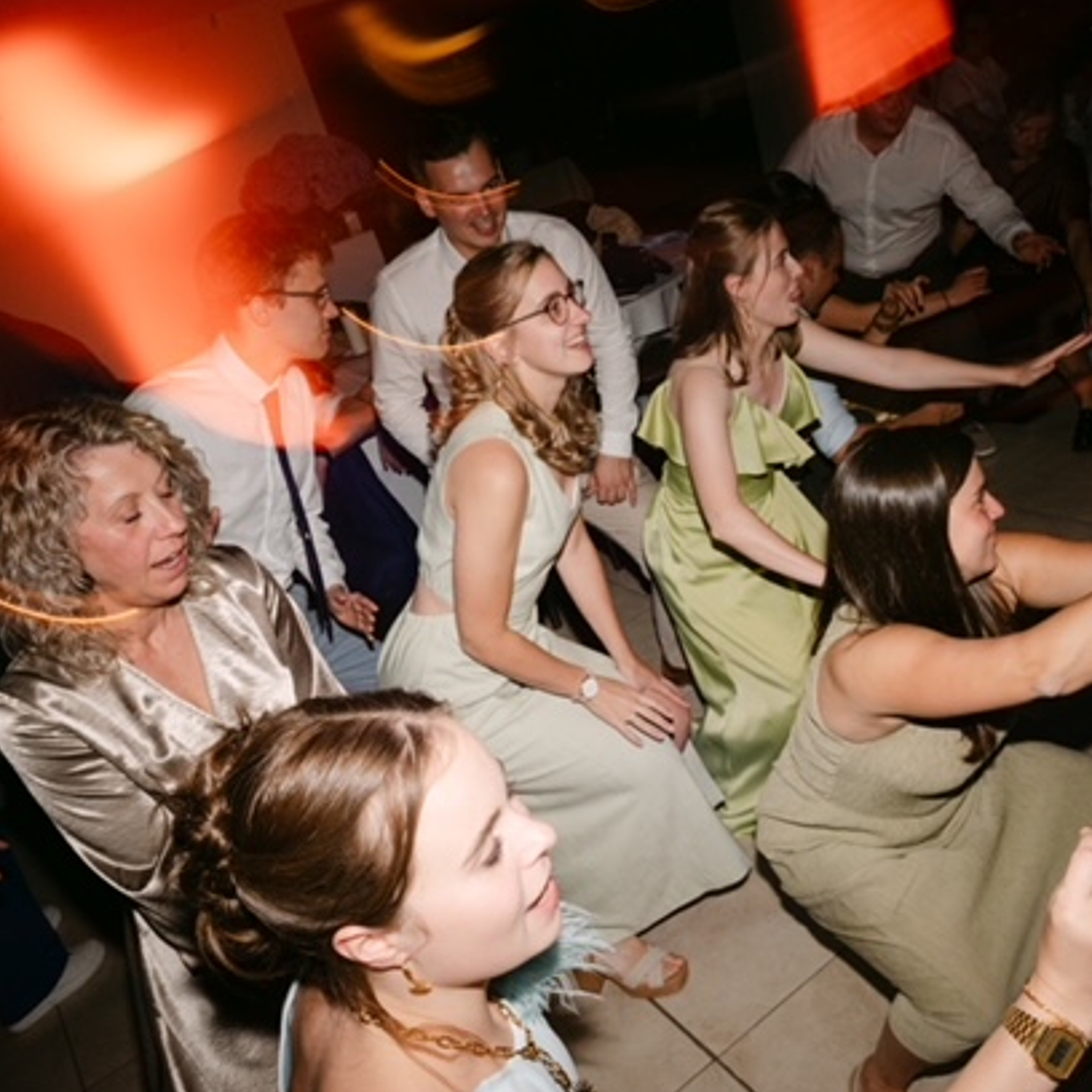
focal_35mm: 32
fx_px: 1142
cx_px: 640
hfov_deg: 50.9
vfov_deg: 51.1
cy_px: 562
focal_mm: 24
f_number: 14
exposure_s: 1/13
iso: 1000
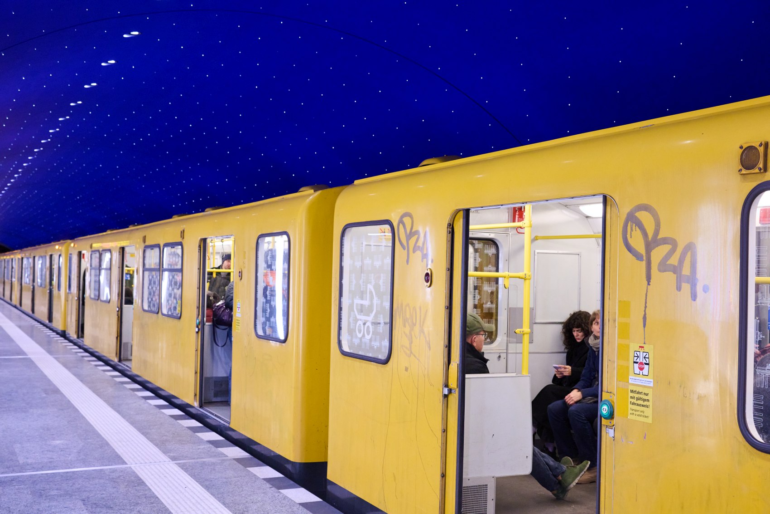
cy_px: 257
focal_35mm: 40
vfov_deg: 33.4
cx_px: 385
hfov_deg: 48.5
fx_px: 855
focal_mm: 40
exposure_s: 1/125
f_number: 5
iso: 5600
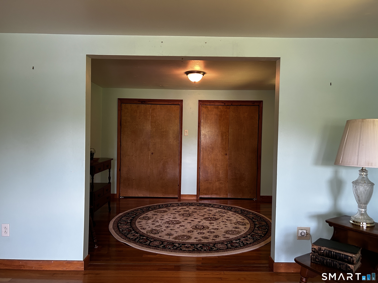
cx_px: 189
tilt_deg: -1.6
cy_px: 142
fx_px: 284
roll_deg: -0.7
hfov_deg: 67.3
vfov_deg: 53.1
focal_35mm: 26
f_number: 1.5
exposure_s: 1/60
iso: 200
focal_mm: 5.7
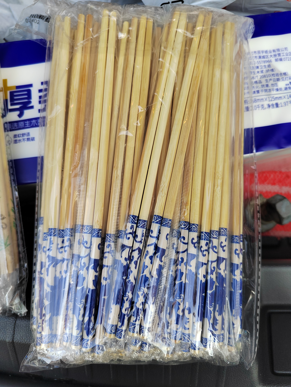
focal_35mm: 23
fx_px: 258
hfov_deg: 58.9
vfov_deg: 73.9
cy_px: 194
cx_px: 146
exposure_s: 1/691
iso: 500
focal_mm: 5.52
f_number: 1.9
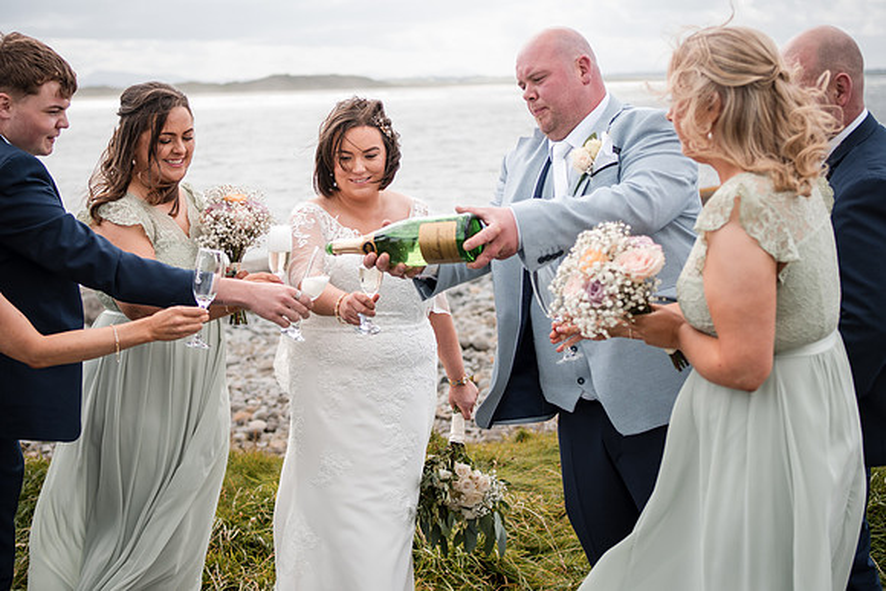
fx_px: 1280
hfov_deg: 38.2
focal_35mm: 52
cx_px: 443
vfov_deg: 26.0
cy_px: 296
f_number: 2.2
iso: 100
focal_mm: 35
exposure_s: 1/2000
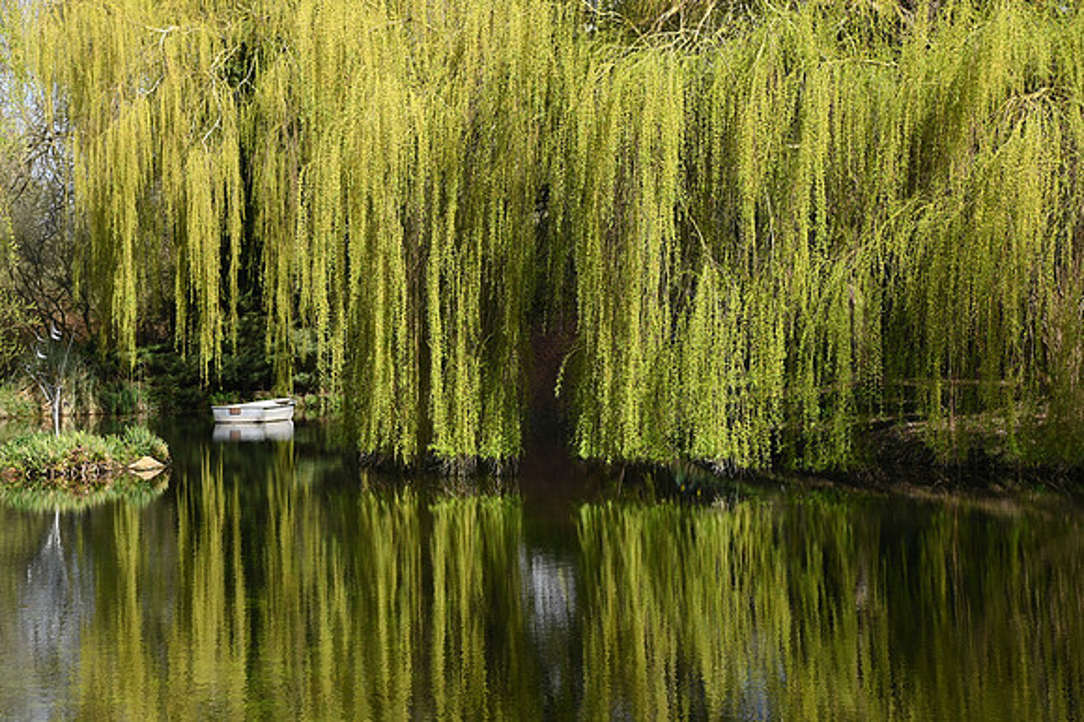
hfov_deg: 20.4
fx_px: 3009
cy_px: 361
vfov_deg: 13.7
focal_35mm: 100
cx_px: 542
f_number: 7.1
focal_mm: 100
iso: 200
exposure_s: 1/400
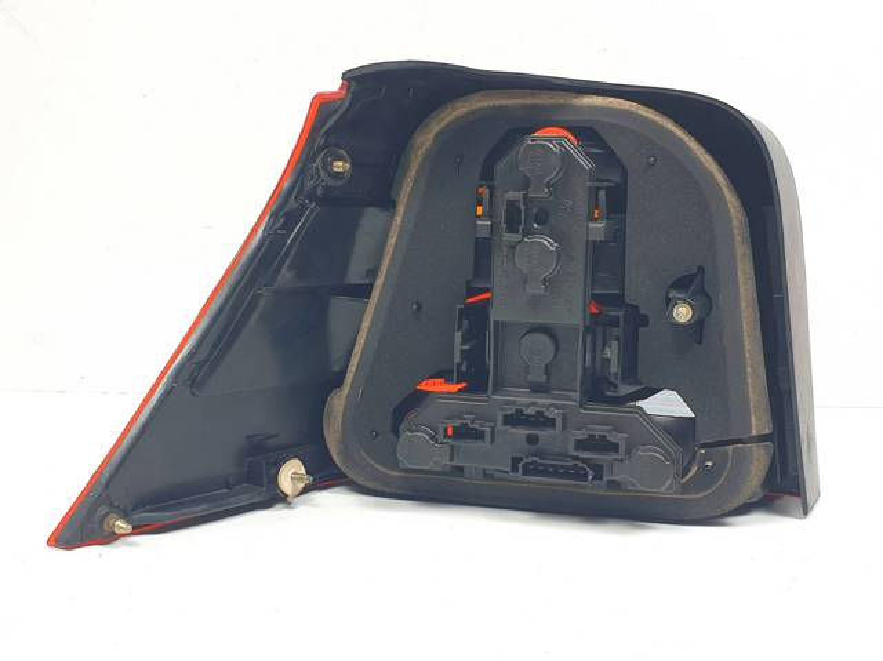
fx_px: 663
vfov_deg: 53.0
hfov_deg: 67.3
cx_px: 442
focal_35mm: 26
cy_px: 330
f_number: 2.4
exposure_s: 1/139
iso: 50
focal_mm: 4.3
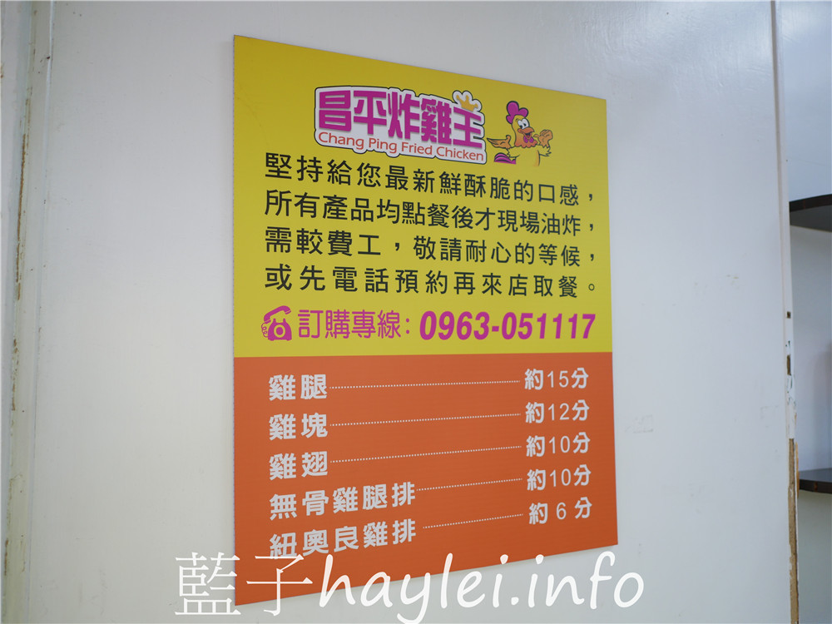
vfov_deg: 46.8
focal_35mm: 30
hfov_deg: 60.0
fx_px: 721
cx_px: 416
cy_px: 312
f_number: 1.7
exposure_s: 1/100
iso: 200
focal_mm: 15
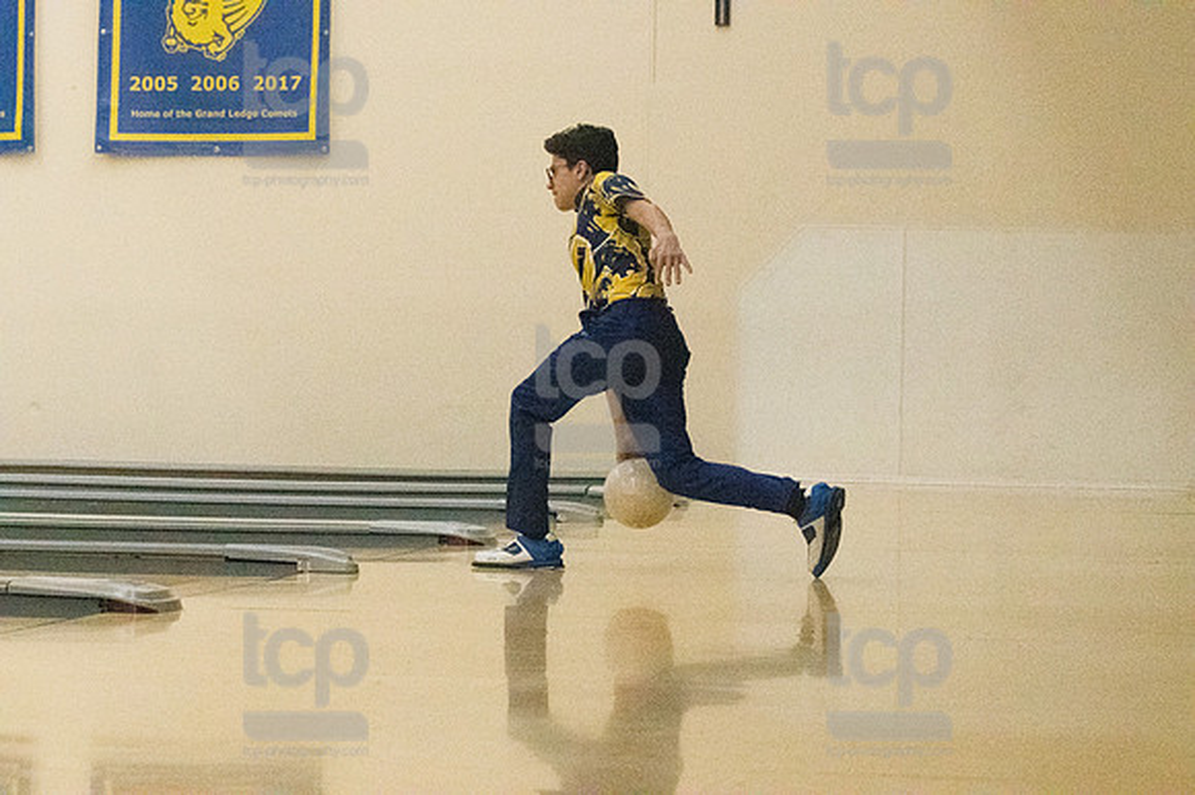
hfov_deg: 17.1
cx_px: 598
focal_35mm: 120
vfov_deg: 11.4
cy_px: 398
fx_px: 3981
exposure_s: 1/1250
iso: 10000
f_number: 4.5
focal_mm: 80
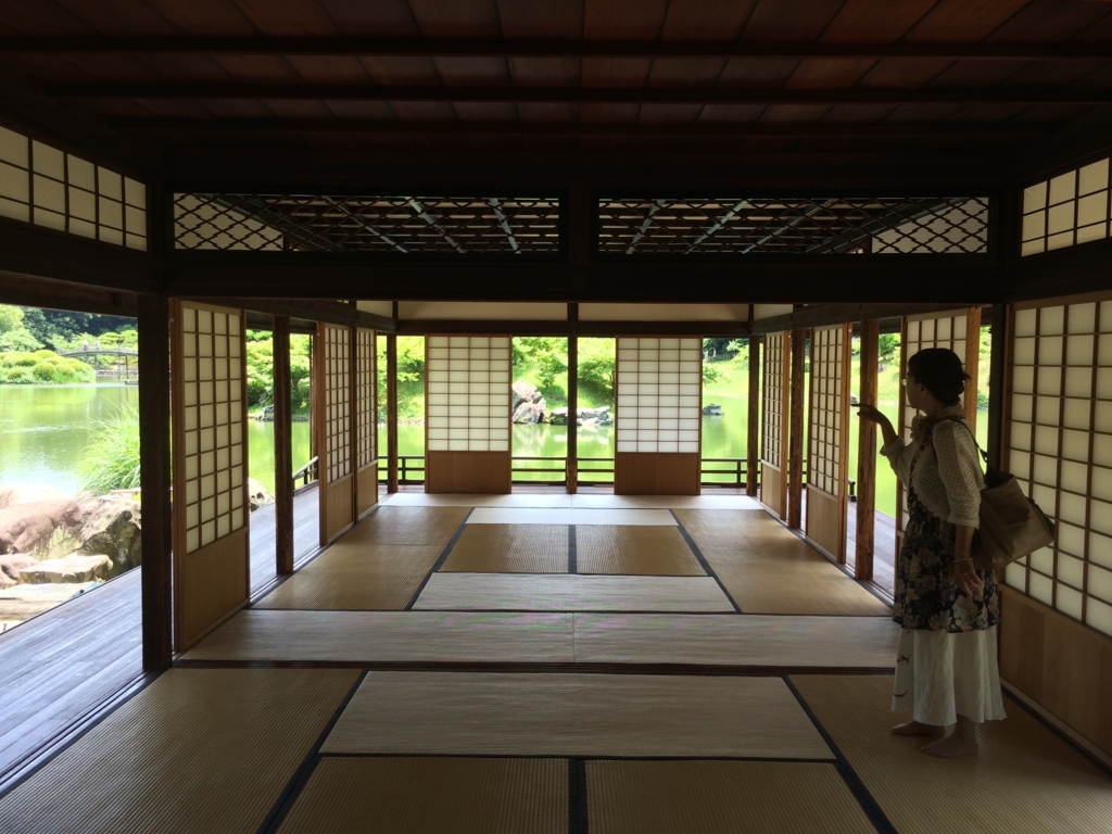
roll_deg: -0.6
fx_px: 932
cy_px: 417
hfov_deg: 61.7
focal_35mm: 29
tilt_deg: -4.4
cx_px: 556
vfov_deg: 48.2
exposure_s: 1/125
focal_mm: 4.15
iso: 32
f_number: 2.2
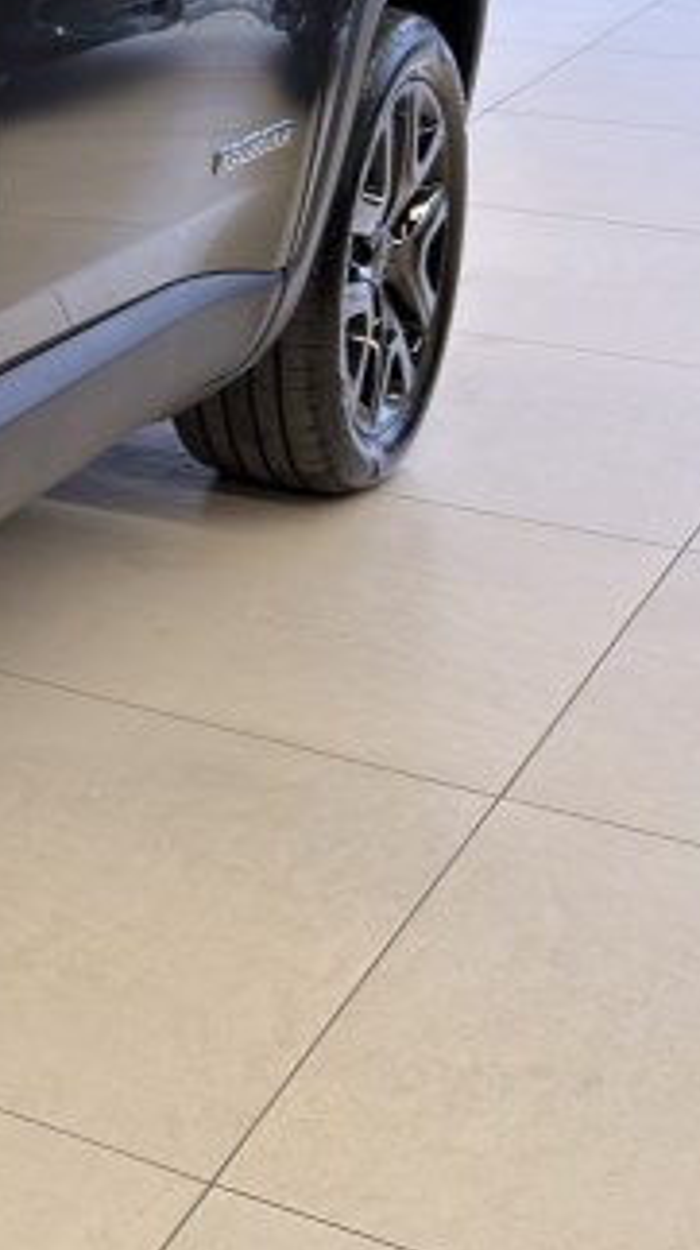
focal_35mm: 83
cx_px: -909
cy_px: 85
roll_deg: +2.2
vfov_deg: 24.7
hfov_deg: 12.1
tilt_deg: -11.1
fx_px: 2747
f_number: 1.78
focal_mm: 6.76
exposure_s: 1/59
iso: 250
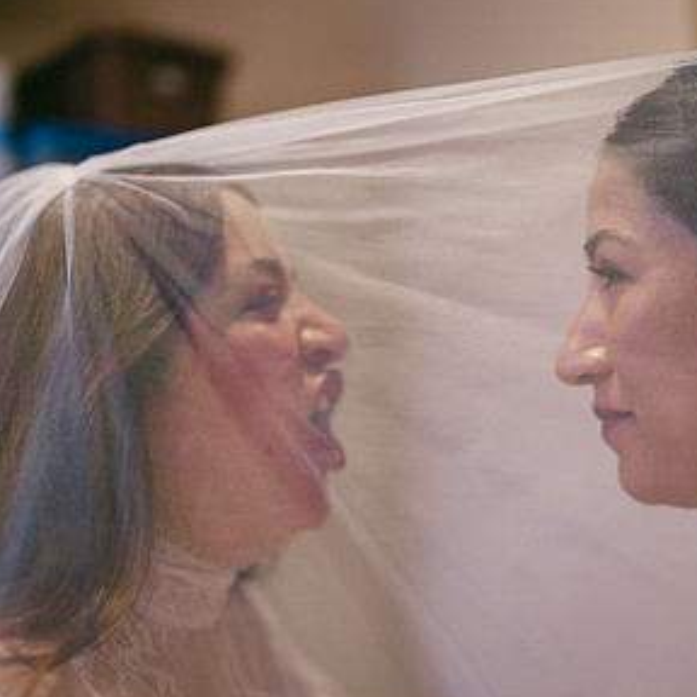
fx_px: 1367
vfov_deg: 28.6
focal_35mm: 60
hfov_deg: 28.6
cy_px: 376
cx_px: 351
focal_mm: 35
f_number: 1.2
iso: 320
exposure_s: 1/320
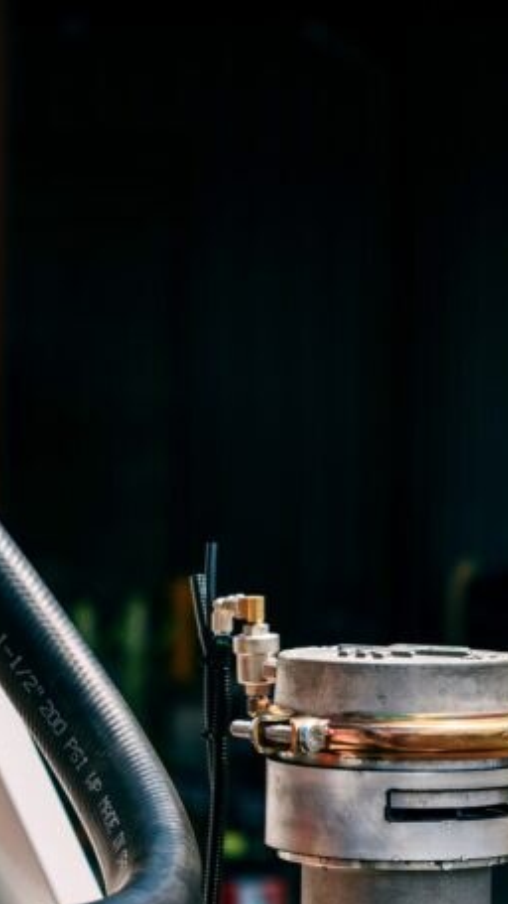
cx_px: 386
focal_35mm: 118
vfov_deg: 17.9
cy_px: 789
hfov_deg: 10.3
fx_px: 2825
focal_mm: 33
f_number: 2.2
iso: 64
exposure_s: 1/2500
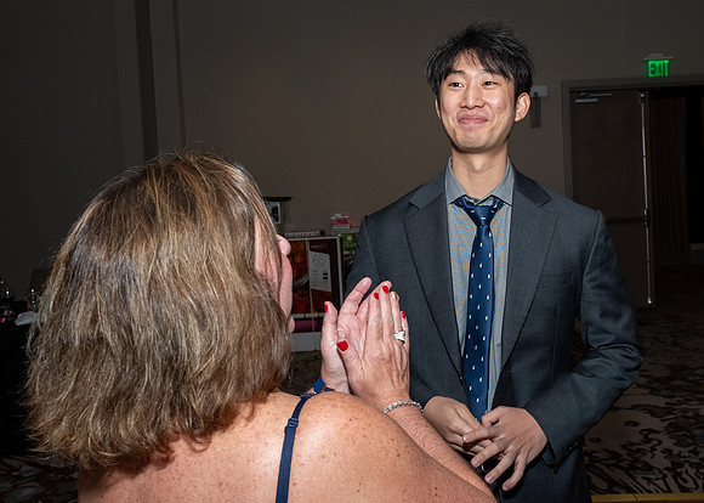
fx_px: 807
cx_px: 440
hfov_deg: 46.7
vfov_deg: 34.5
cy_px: 209
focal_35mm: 40
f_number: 6.3
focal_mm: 22
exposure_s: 1/250
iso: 500
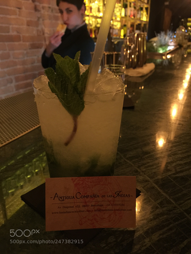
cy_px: 127
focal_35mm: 29
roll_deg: -0.9
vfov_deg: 61.7
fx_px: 213
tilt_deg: -21.5
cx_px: 96
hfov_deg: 48.2
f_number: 2.2
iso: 160
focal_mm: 4.15
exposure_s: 1/4
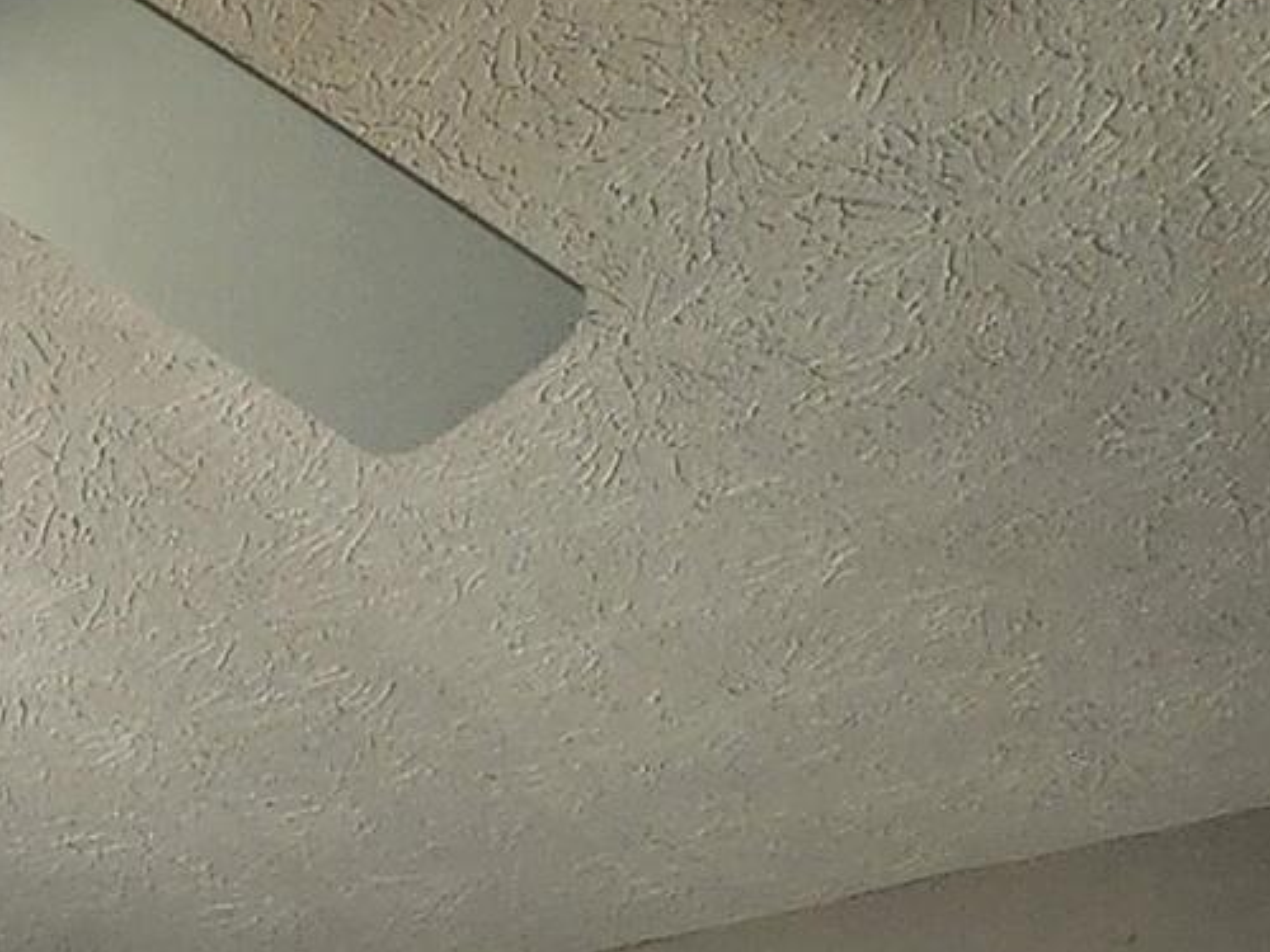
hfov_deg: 21.1
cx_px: -650
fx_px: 2862
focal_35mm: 78
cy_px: 2531
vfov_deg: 12.6
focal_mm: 2.2
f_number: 2.2
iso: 160
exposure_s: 1/60
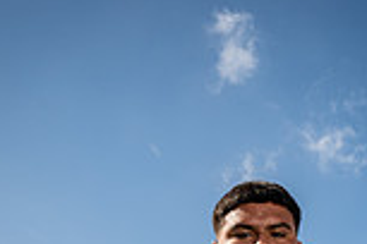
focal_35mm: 97
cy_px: 529
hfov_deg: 21.0
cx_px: 216
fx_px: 989
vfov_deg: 12.1
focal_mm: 33
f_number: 8
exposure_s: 1/250
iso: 125
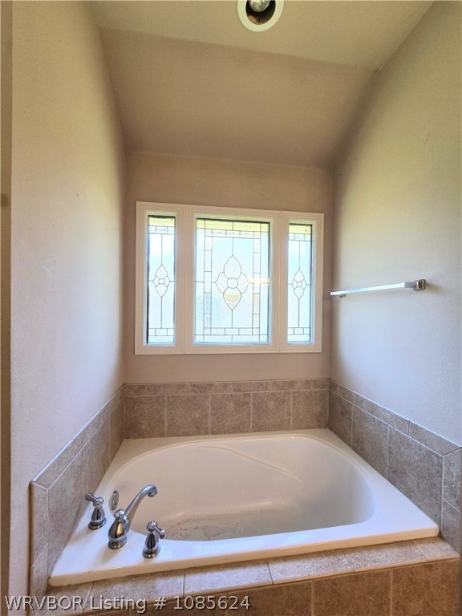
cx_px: 231
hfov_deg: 89.9
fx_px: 231
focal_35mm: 13
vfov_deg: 106.2
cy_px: 308
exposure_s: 1/60
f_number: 2.2
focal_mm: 2.2
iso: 64
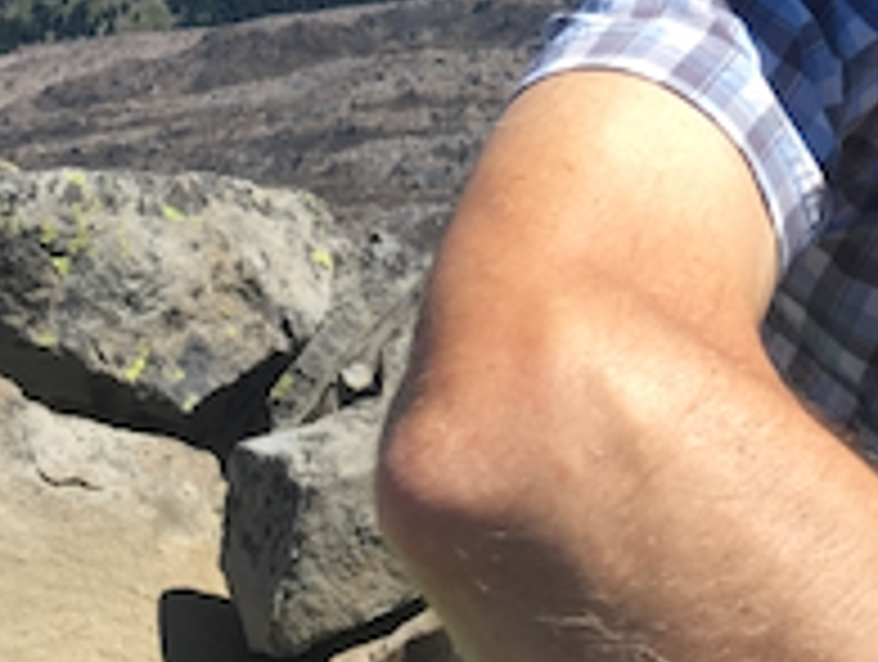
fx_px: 2414
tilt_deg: +4.6
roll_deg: +3.3
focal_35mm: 95
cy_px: -293
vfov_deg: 14.7
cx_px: 644
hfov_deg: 20.5
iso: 25
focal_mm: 4.15
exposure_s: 1/1148
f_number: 2.2
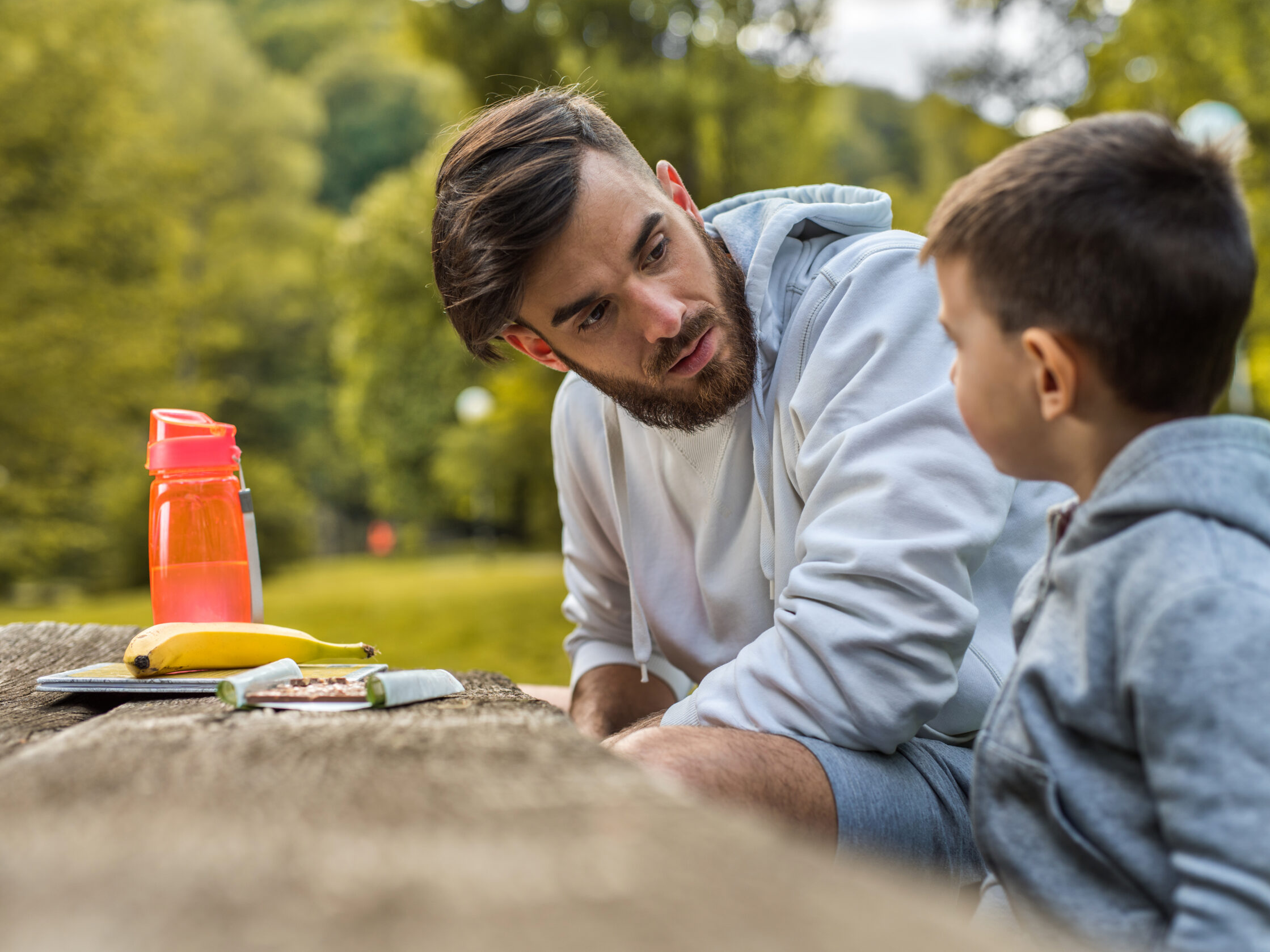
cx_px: 676
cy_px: 469
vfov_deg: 26.6
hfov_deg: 34.9
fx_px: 2018
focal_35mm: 55
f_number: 2.5
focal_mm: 50
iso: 64
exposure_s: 1/640
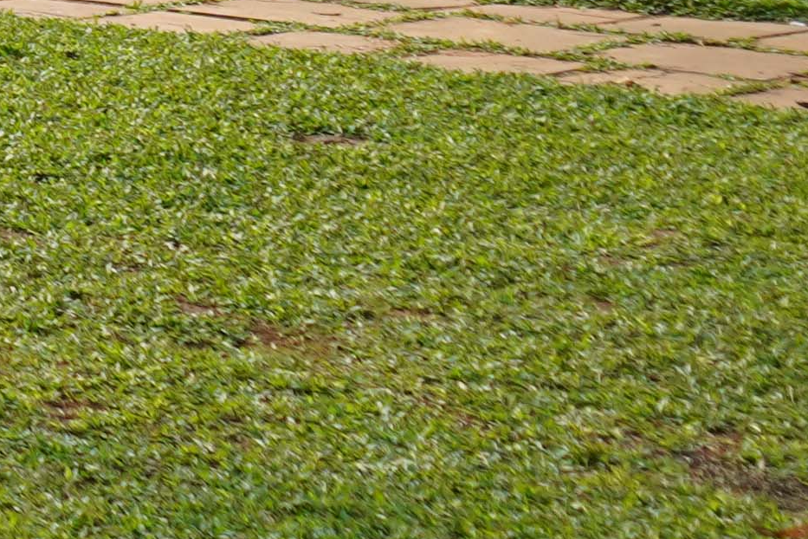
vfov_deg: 7.3
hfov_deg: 9.1
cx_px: -1661
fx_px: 4040
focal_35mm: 180
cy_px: -540
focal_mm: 28
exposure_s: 1/250
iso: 500
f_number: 5
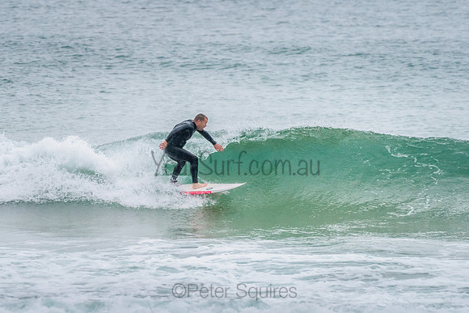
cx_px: 181
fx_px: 7992
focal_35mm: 613
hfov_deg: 3.4
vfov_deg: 2.2
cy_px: 157
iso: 1100
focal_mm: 500
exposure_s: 1/1000
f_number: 5.6
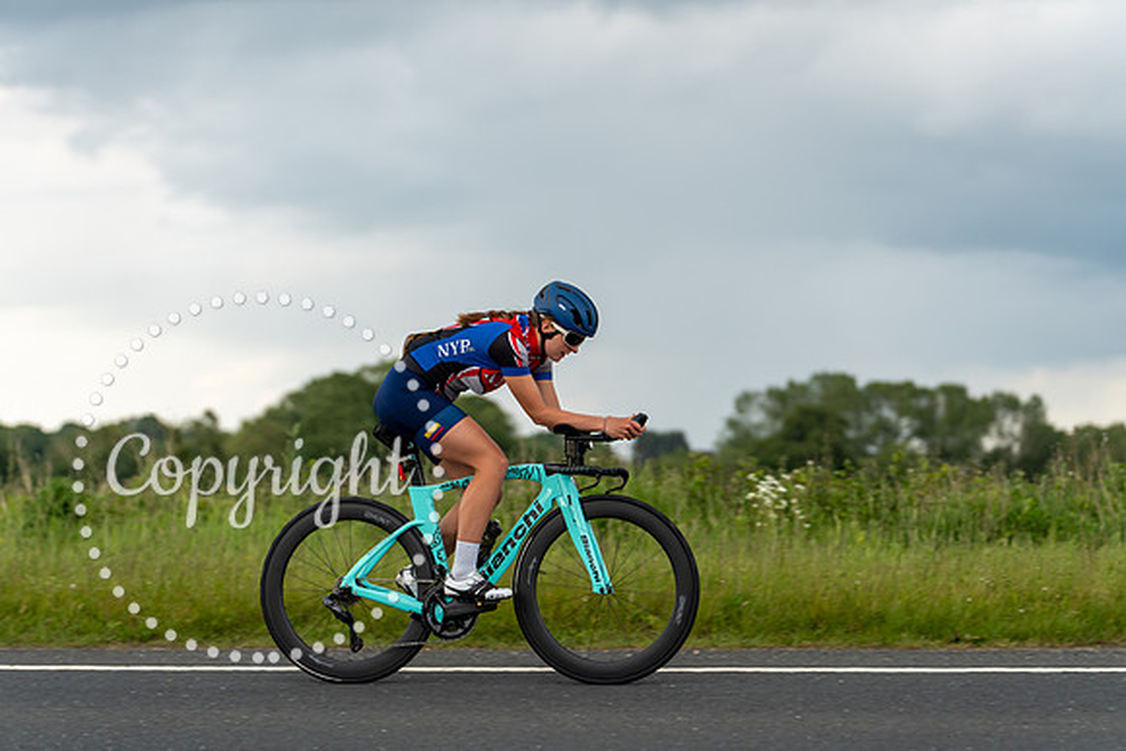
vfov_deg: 13.0
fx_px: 3285
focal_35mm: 105
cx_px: 563
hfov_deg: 19.5
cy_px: 376
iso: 250
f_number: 3.2
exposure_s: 1/500
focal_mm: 105
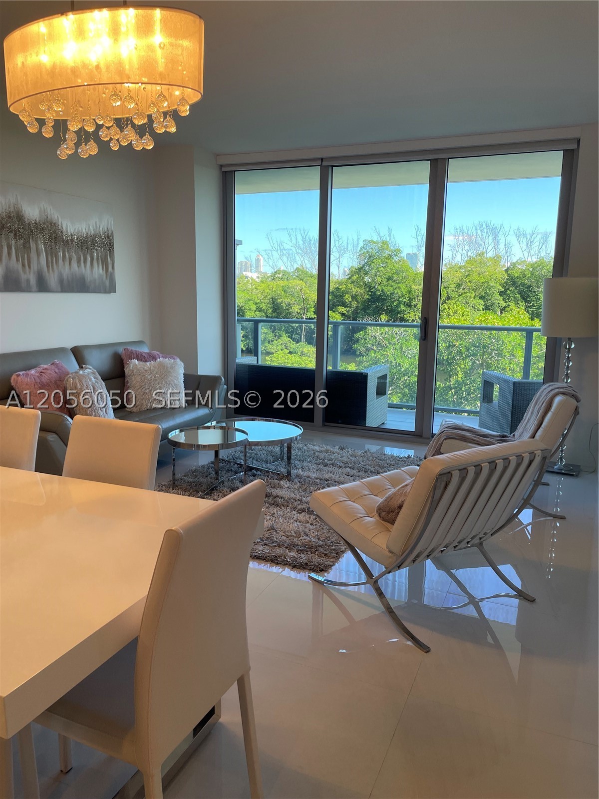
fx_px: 600
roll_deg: -0.3
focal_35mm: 26
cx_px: 300
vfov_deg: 67.3
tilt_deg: -8.8
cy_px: 400
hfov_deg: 53.1
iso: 50
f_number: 1.6
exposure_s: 1/120
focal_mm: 4.2
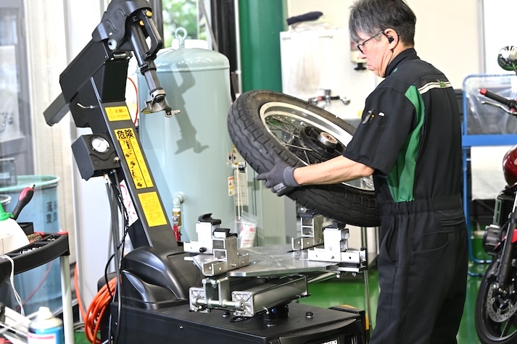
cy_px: 158
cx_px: 276
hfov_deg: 22.1
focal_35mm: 92
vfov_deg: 14.9
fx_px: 1321
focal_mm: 82
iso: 640
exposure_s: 1/100
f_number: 5.6
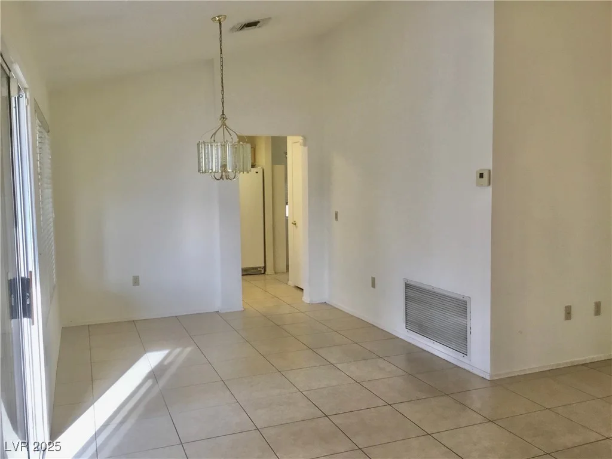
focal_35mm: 31
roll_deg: +0.9
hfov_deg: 58.4
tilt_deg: -4.4
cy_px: 230
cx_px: 306
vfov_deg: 45.4
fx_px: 548
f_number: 2.4
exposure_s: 1/30
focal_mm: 3.3
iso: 32
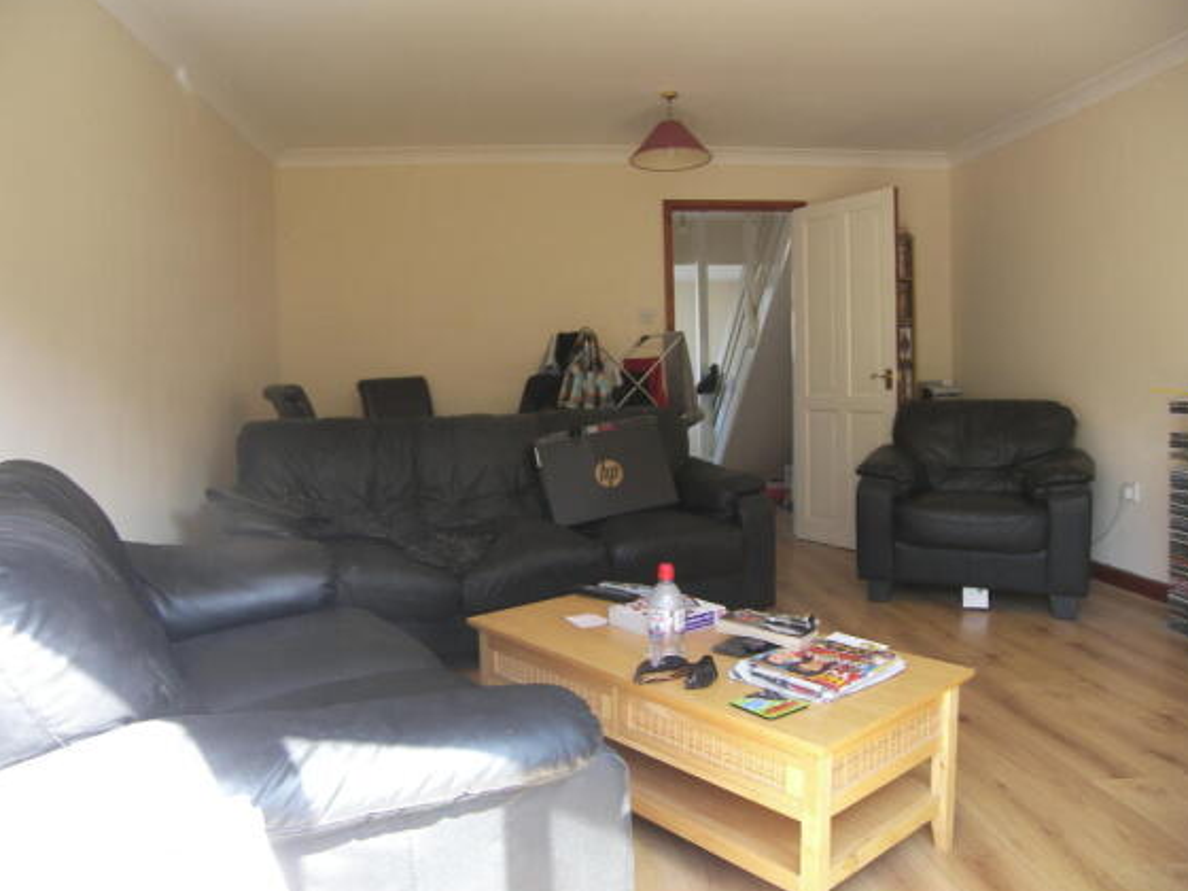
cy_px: 436
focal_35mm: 25
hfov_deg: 69.4
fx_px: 858
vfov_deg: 54.9
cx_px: 580
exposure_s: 1/30
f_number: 2.8
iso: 80
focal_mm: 5
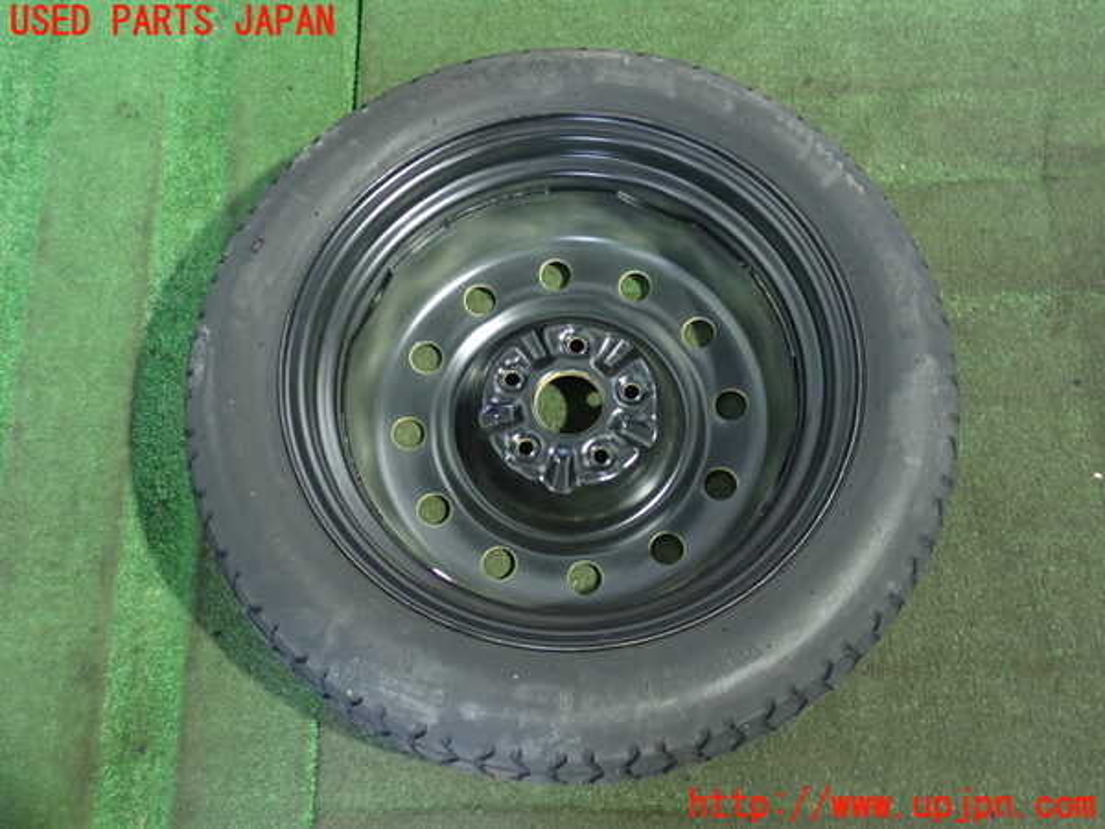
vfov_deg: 39.7
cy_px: 414
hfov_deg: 51.4
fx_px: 1149
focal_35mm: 36
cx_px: 552
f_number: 2.5
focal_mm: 6.37
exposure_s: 1/15
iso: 800
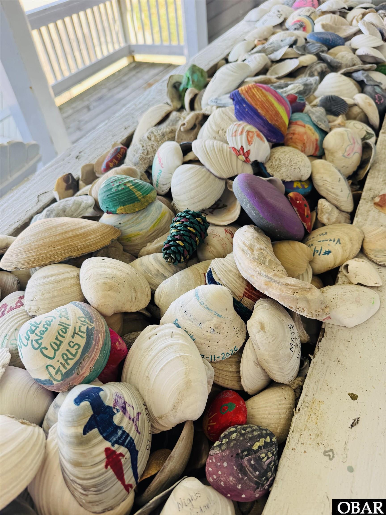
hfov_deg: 56.8
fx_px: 357
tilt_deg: -44.0
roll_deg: +6.3
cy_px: 258
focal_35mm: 24
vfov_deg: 71.6
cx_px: 193
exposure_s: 1/220
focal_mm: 6.76
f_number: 1.78
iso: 64
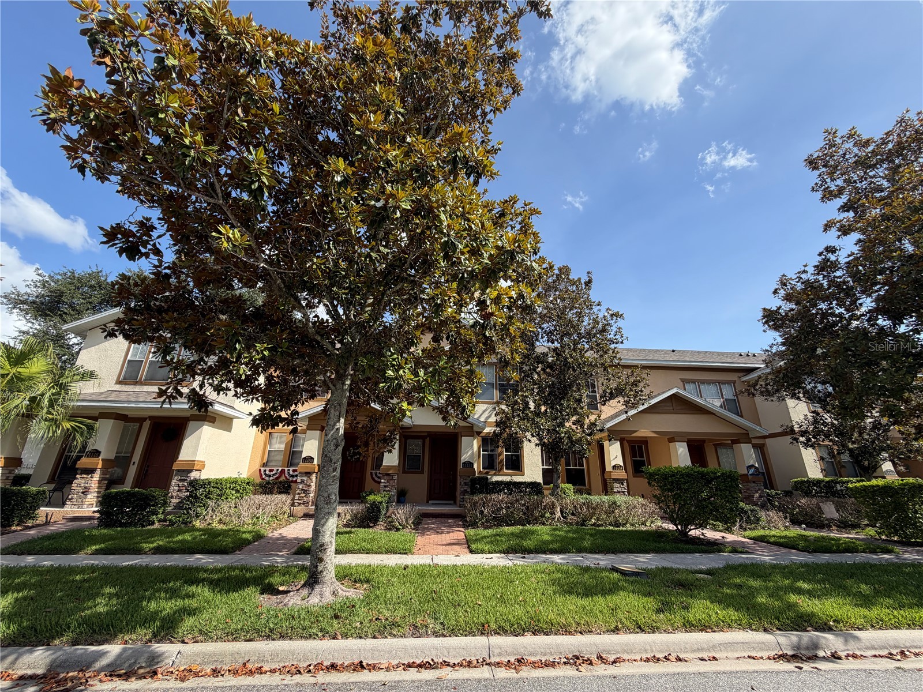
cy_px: 346
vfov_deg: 85.7
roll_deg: -1.5
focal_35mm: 14
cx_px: 462
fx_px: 373
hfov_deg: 102.1
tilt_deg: +19.8
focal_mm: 2.22
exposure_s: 1/770
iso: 32
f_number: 2.2
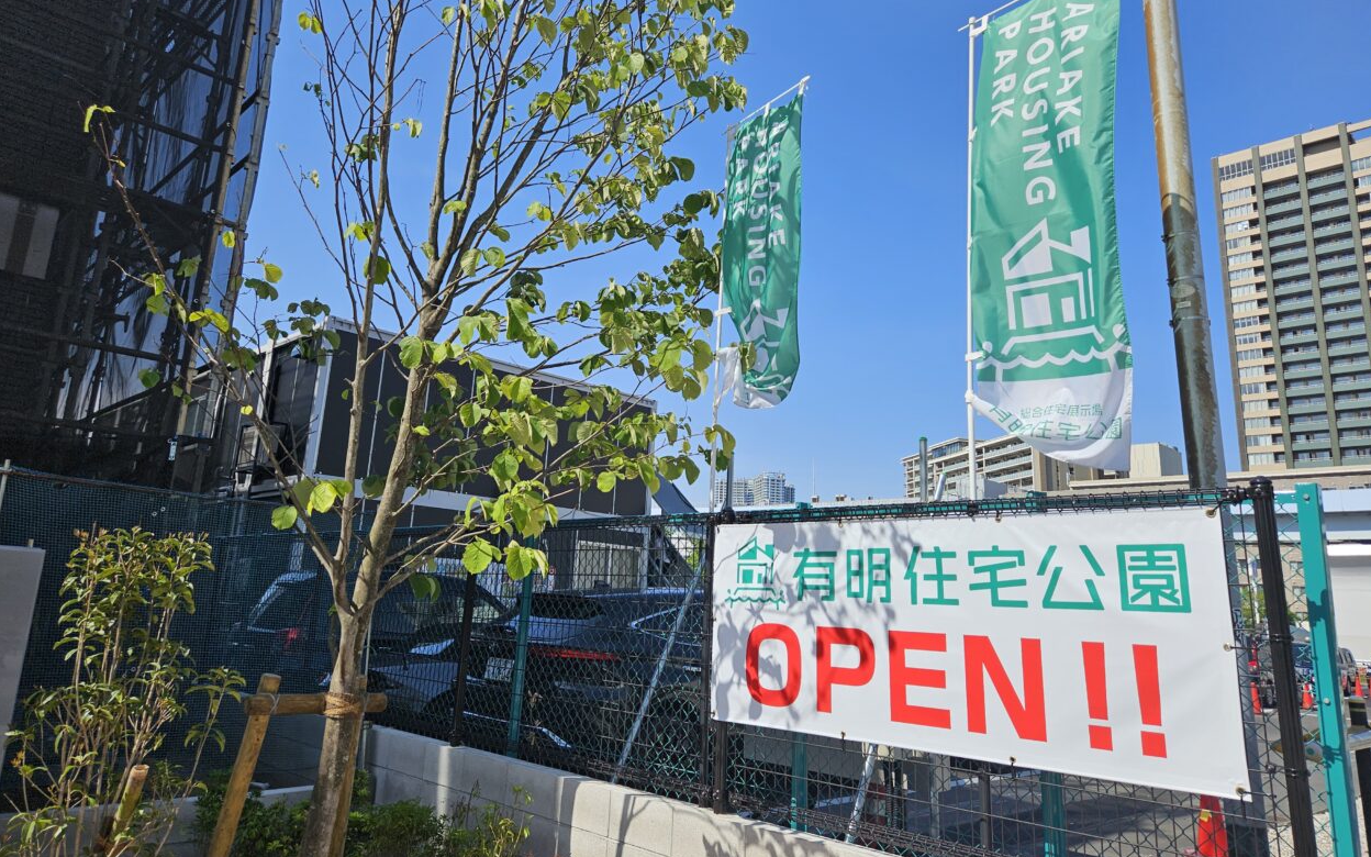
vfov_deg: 49.2
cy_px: 387
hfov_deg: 72.5
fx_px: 934
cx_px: 683
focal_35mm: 25
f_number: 1.8
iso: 25
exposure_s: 1/2397
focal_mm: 5.4
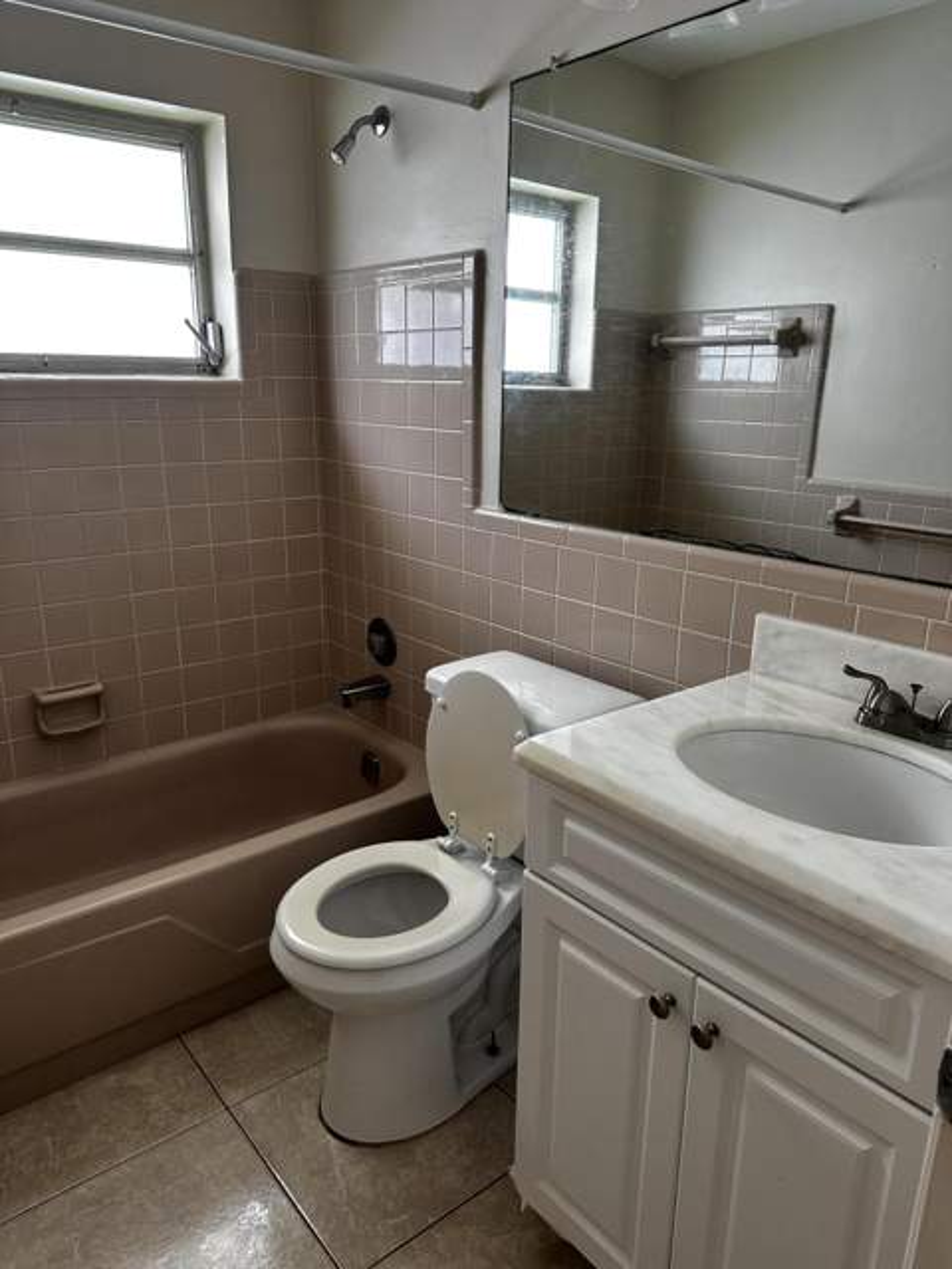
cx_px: 476
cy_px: 634
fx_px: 880
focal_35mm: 24
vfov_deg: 71.6
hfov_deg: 56.8
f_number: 1.78
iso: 125
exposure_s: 1/120
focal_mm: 6.86
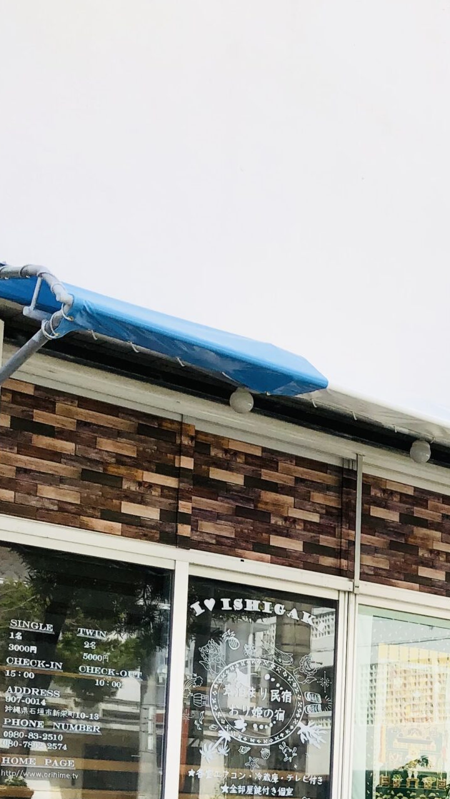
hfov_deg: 18.4
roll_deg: -2.0
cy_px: 743
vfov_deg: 32.4
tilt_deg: +5.5
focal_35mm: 61
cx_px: 586
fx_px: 1294
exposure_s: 1/640
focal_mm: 3.99
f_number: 1.8
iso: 20
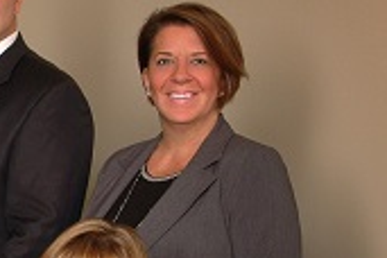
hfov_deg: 10.3
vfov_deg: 7.2
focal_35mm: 188
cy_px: 321
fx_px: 2021
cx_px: -324
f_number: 9.5
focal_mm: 30
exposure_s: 1/125
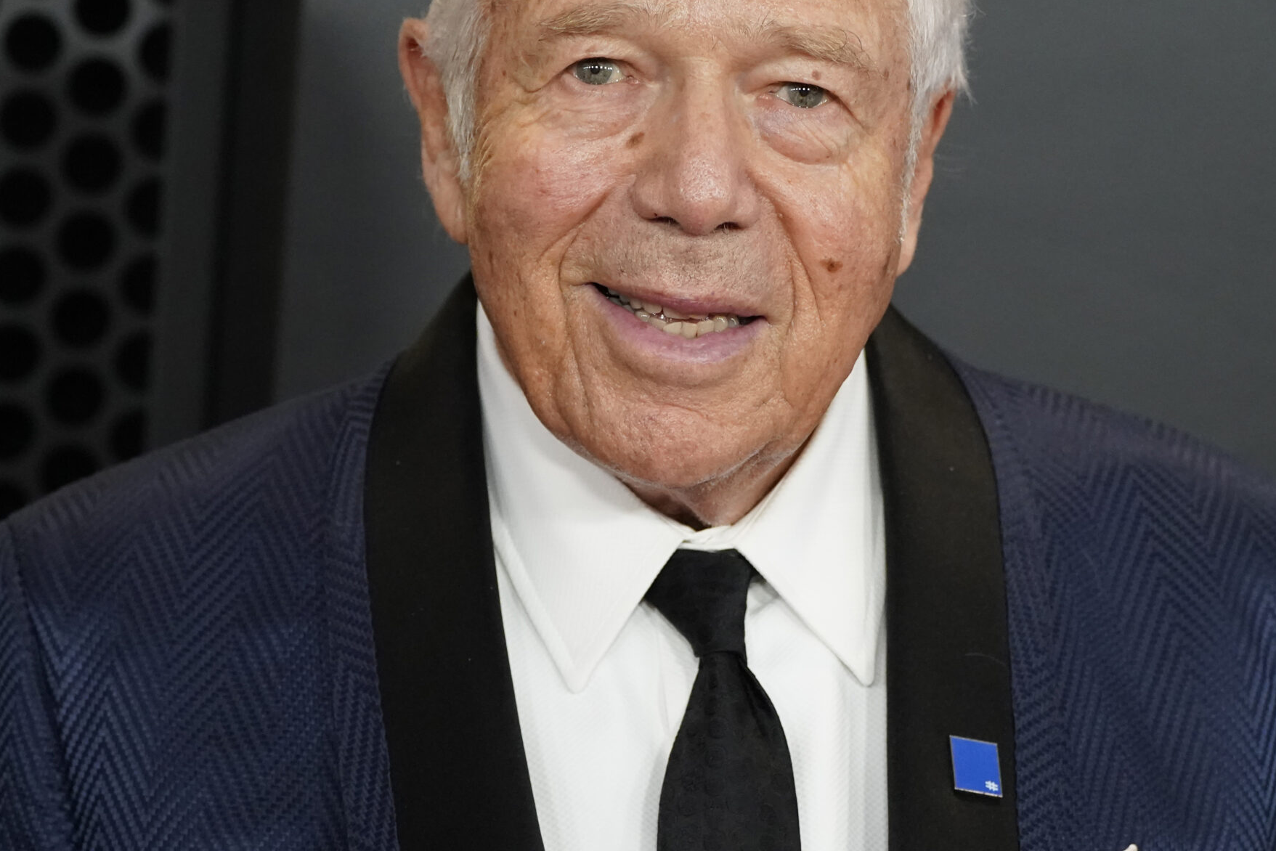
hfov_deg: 8.7
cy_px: 257
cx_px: 698
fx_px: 8366
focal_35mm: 236
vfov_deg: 5.8
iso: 6400
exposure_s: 1/400
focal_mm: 162
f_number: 5.6
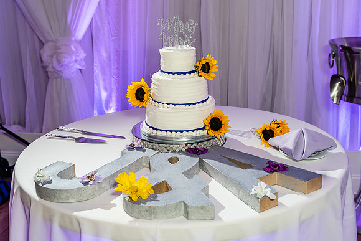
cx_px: 172
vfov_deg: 29.6
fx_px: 455
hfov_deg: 43.3
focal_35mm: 45
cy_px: 102
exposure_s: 1/125
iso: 400
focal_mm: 36
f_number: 4.5
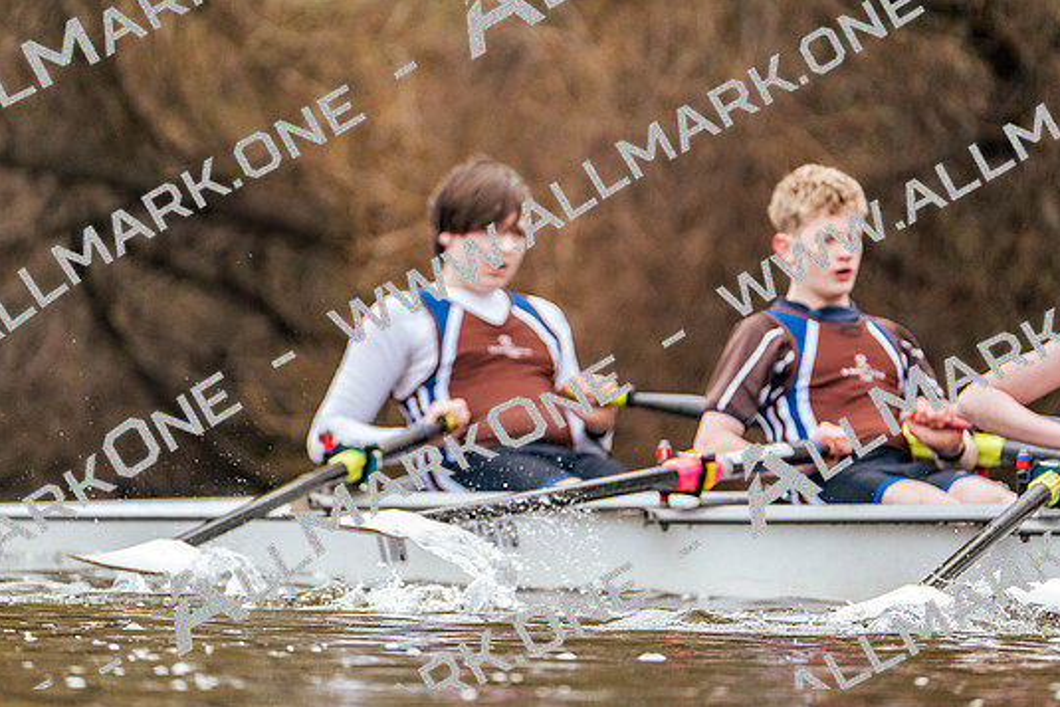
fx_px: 19172
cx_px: 573
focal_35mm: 651
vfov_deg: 2.1
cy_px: 350
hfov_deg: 3.2
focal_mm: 600
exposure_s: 1/2000
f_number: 6.3
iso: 2500
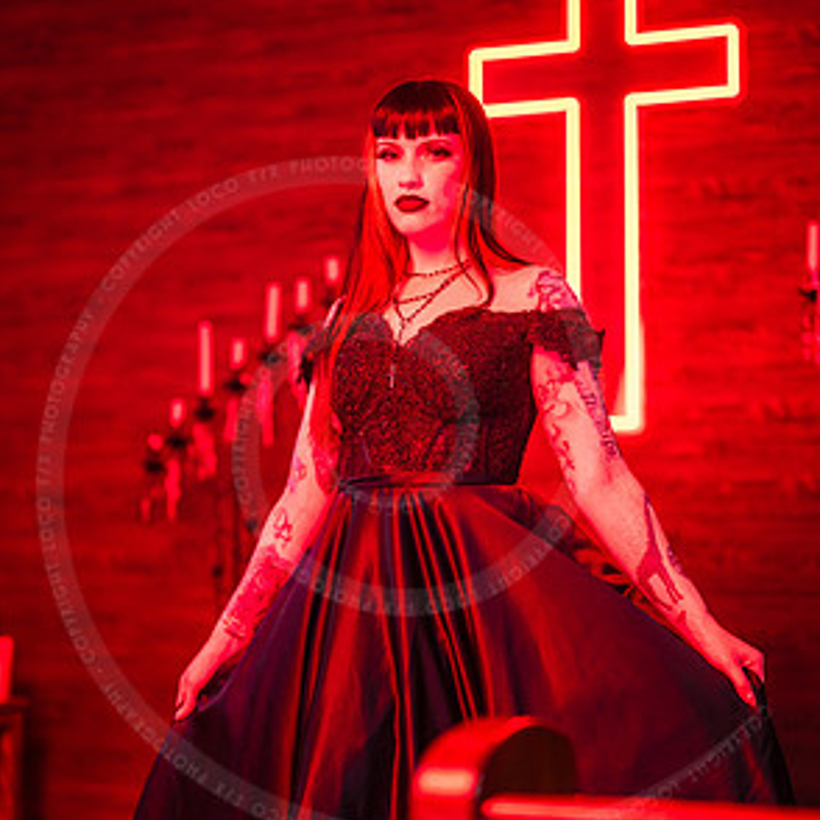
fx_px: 1742
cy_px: 496
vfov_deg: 26.4
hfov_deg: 26.5
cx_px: 413
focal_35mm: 65
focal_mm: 50
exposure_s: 1/200
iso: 500
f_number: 1.2
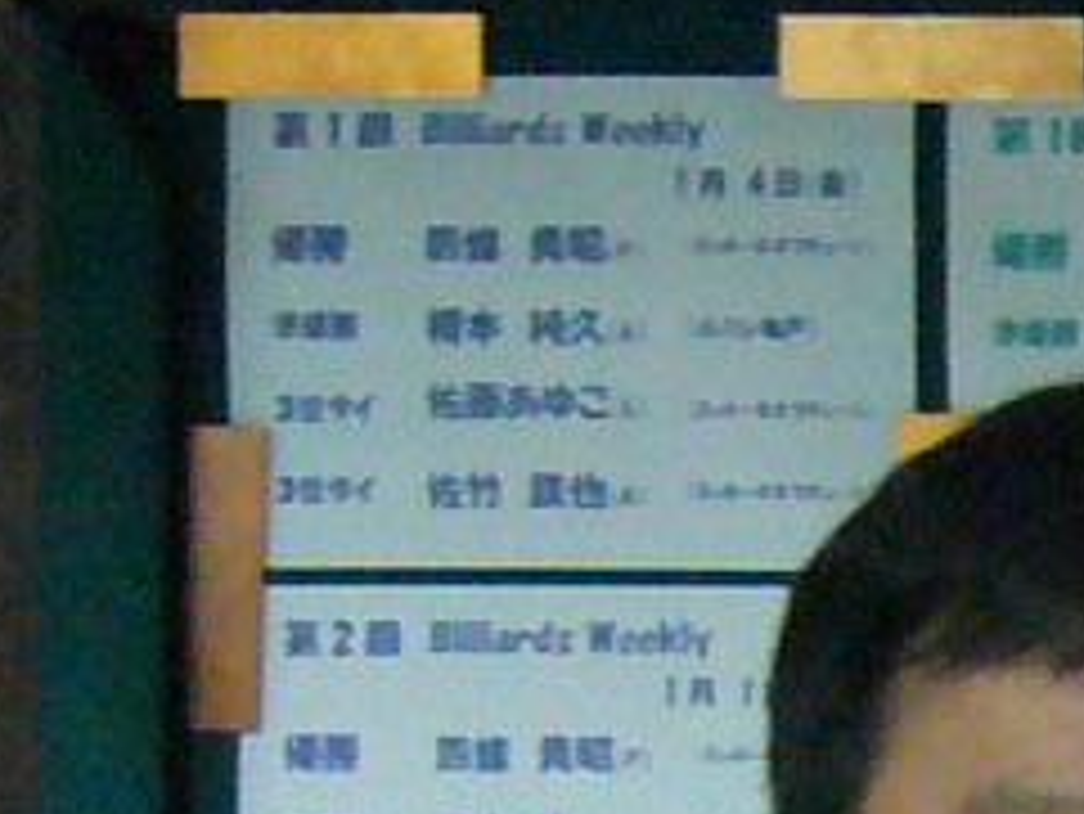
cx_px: 2415
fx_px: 8146
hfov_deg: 7.2
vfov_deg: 5.6
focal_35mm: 260
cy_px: 1480
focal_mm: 6
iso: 400
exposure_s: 1/8
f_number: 2.9
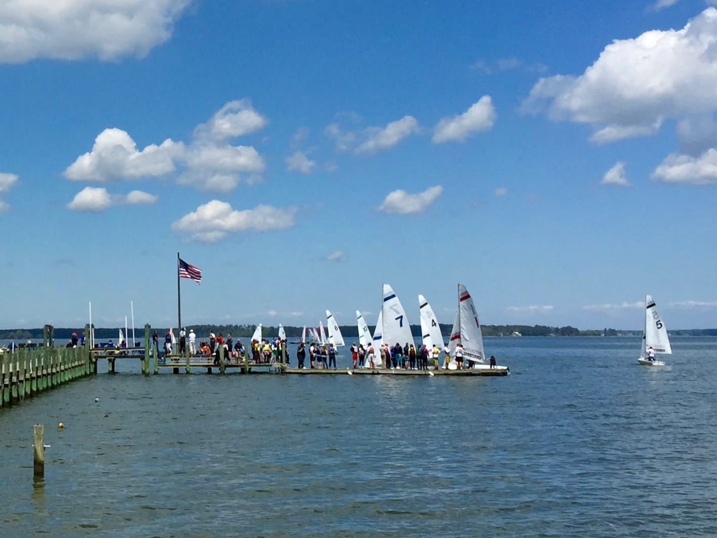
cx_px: 104
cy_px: 57
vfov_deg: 21.8
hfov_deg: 28.5
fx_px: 1367
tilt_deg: +12.2
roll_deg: +1.6
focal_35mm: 66
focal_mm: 4.15
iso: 32
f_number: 2.2
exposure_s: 1/4405
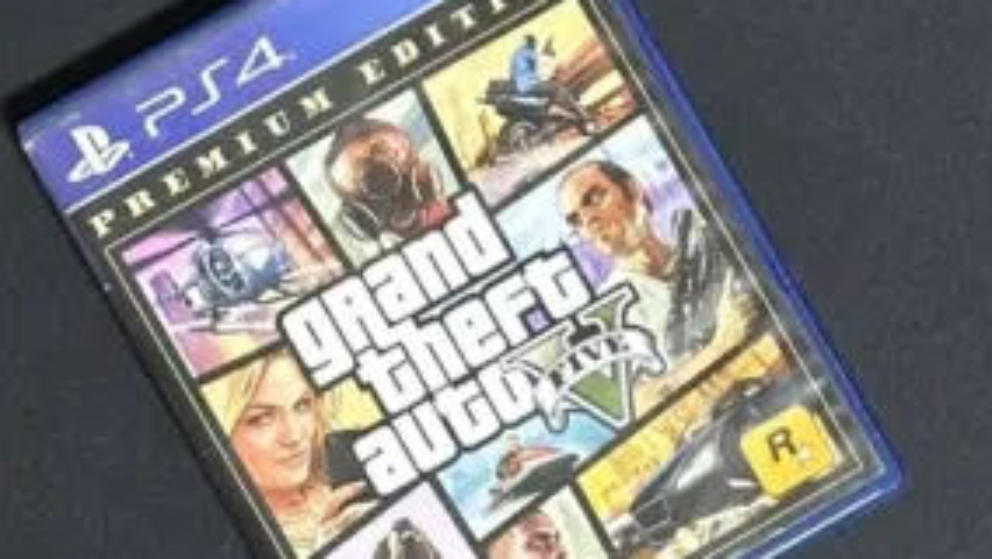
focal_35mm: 118
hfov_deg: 17.8
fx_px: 3105
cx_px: 919
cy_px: 657
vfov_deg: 10.1
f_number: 1.78
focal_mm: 6.86
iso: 125
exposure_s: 1/50
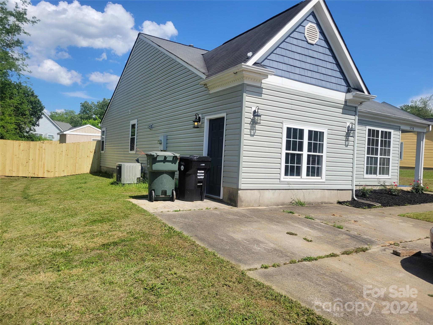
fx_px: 325
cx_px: 216
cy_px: 162
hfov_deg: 67.3
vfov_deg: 53.1
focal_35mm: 26
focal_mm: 5.4
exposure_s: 1/3092
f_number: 1.8
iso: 40
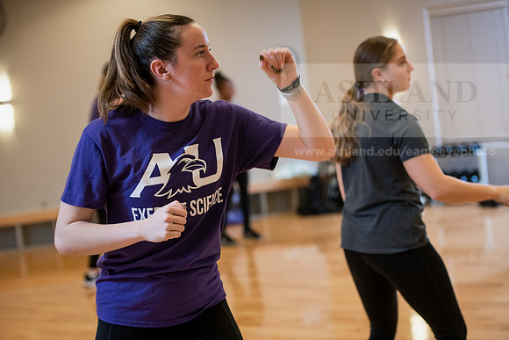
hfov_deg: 28.8
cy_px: 170
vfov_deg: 19.5
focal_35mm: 70
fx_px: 990
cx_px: 254
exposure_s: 1/200
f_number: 3.2
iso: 1000
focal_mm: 70
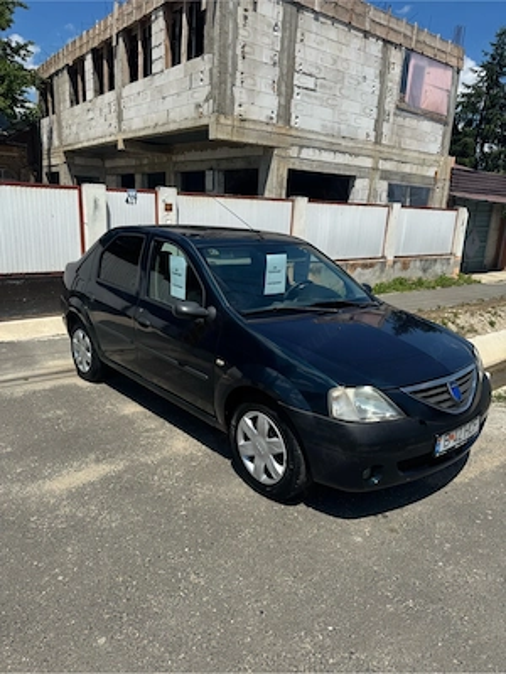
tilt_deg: -15.1
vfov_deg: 71.6
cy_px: 337
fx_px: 468
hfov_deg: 56.8
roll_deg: -1.4
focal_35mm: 24
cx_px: 253
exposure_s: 1/5814
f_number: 1.78
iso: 80
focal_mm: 6.76
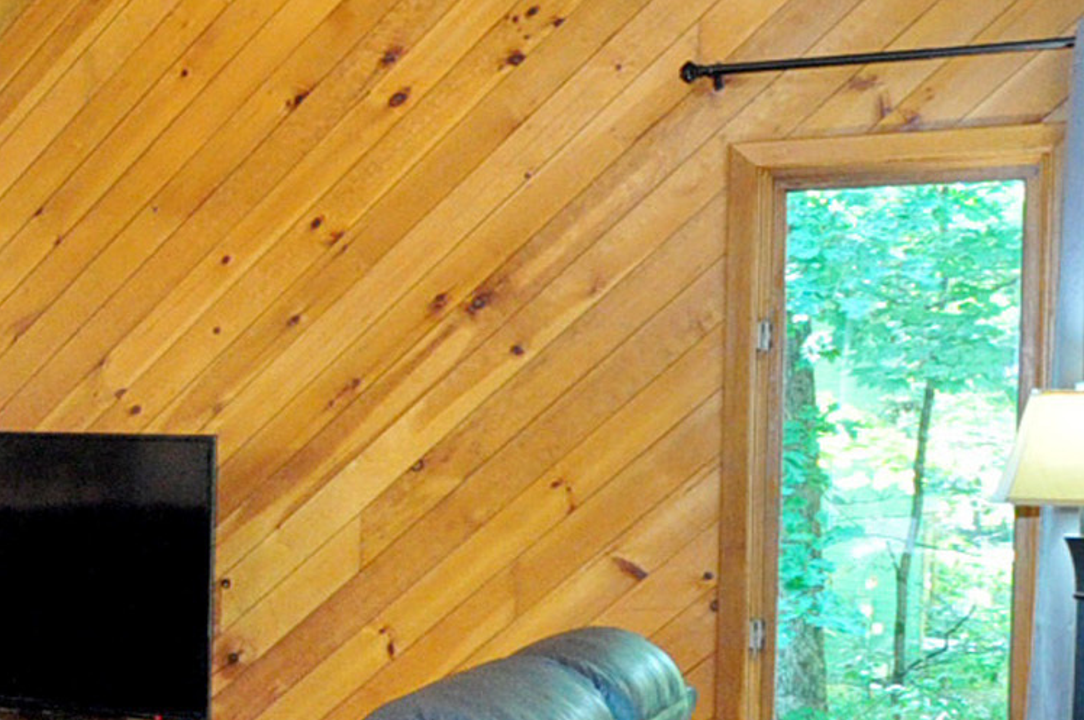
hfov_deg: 25.4
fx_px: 1923
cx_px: -454
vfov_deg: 21.2
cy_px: 398
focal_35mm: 64
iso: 1250
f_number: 4
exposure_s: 1/30
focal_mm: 11
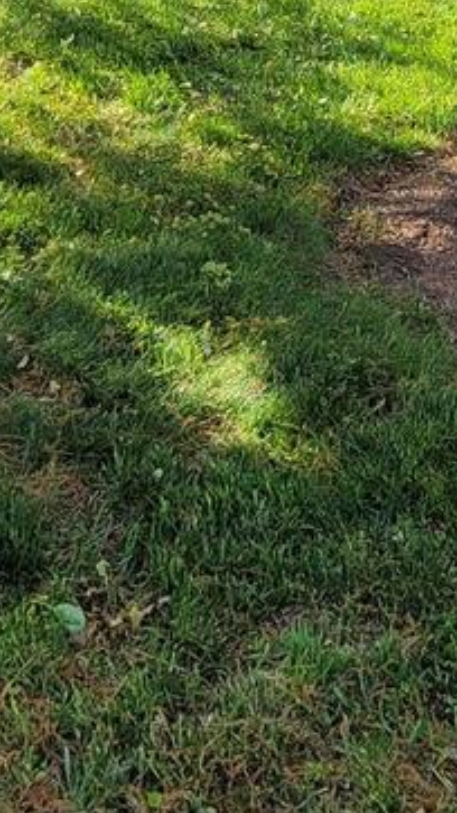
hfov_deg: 19.8
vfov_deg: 29.0
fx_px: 1293
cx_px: 383
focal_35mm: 60
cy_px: -219
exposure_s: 1/519
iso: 64
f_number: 2.2
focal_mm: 2.2
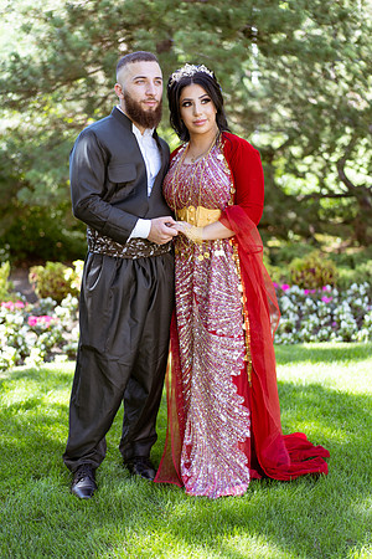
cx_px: 186
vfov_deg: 36.2
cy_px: 280
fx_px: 852
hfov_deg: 24.6
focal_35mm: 55
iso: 100
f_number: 1.8
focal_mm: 55
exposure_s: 1/250
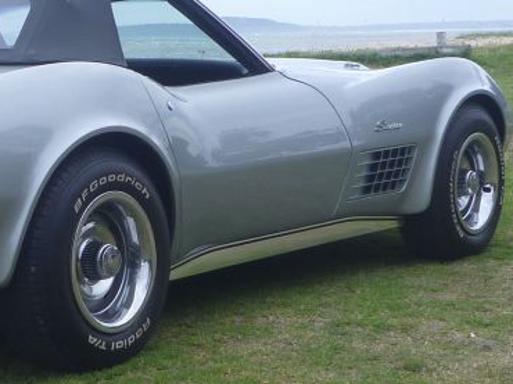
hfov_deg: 18.1
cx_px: 3
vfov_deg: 13.9
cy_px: 172
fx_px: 1570
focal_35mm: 106
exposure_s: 1/640
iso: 80
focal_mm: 5.5
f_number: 3.5
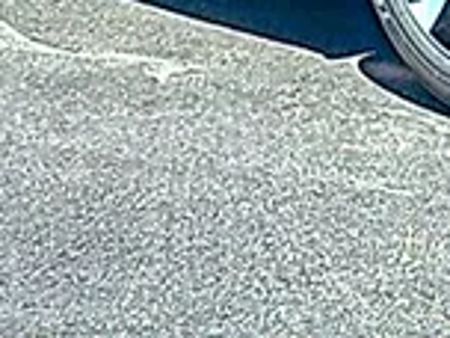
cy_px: -434
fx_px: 2275
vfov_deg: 7.9
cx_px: 565
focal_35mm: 175
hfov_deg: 11.1
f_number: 1.78
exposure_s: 1/2262
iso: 100
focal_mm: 6.86
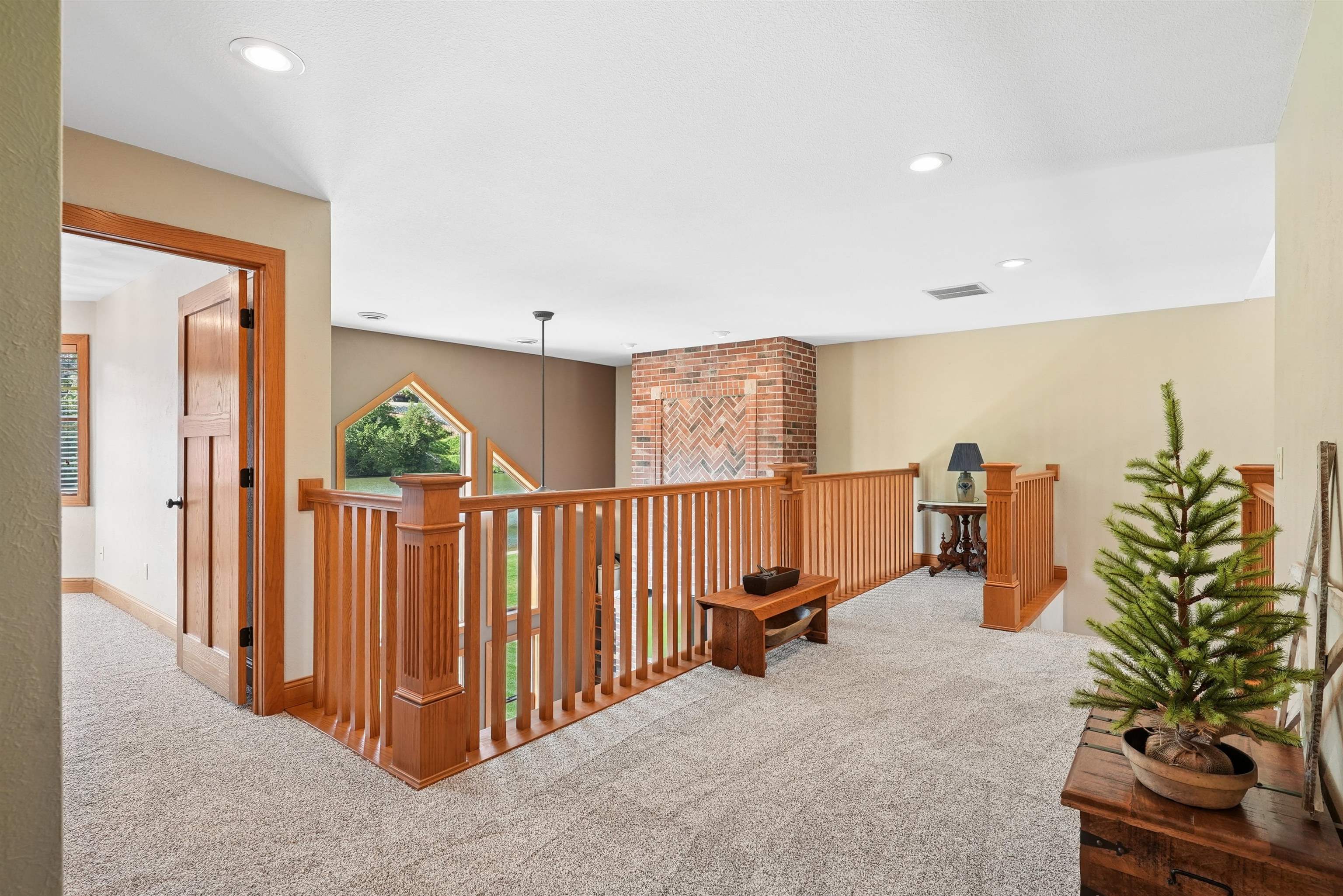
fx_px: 634
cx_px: 672
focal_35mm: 17
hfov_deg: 93.3
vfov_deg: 70.5
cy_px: 448
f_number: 9
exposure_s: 1/13
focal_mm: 17
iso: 400
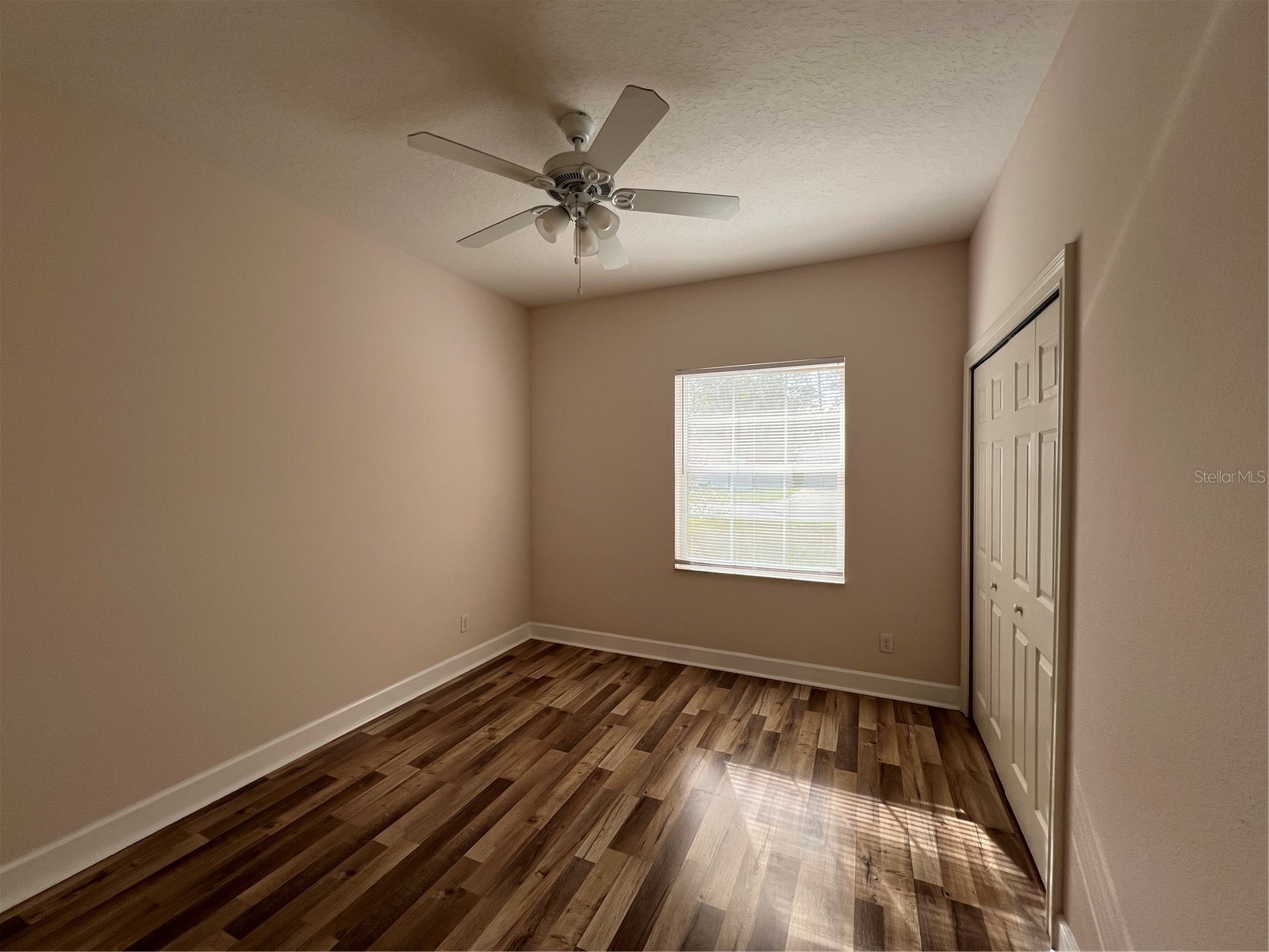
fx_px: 477
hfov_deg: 106.2
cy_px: 476
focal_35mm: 13
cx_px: 634
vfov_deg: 89.9
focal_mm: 1.57
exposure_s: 1/185
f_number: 1.8
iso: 32
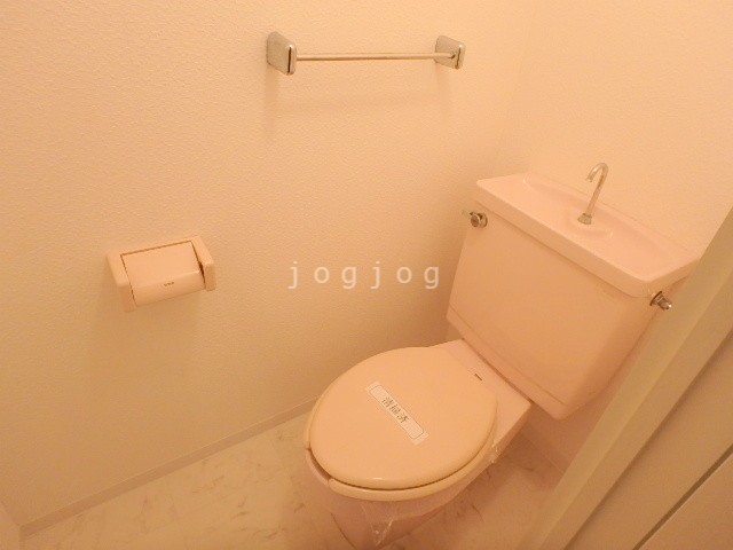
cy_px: 275
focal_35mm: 21
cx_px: 366
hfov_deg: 79.0
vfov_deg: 63.4
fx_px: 445
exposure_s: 1/30
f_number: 3.5
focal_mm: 3.7
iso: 200
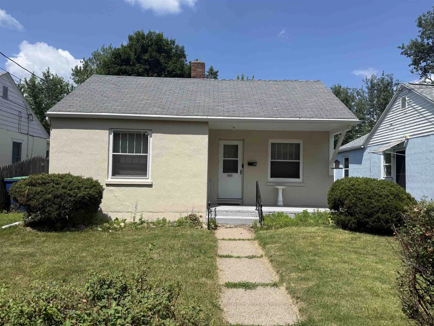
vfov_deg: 56.8
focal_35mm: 24
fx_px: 301
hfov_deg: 71.6
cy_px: 163
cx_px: 217
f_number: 1.78
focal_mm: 6.76
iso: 80
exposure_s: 1/5319
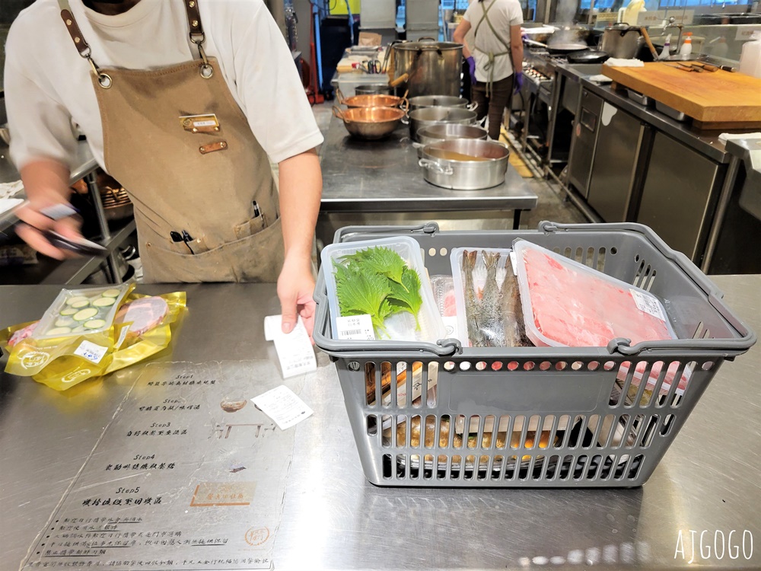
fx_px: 572
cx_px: 380
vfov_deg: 53.1
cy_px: 286
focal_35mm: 26
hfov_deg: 67.3
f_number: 1.8
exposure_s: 1/39
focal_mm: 5.4
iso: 200
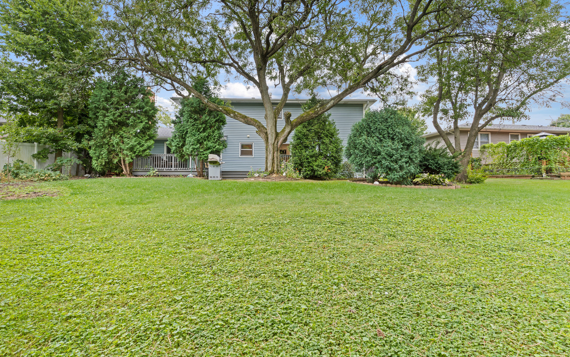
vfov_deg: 64.9
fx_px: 280
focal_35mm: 18
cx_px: 276
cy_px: 164
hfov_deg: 91.1
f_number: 9
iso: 64
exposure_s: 1/2.5
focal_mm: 17
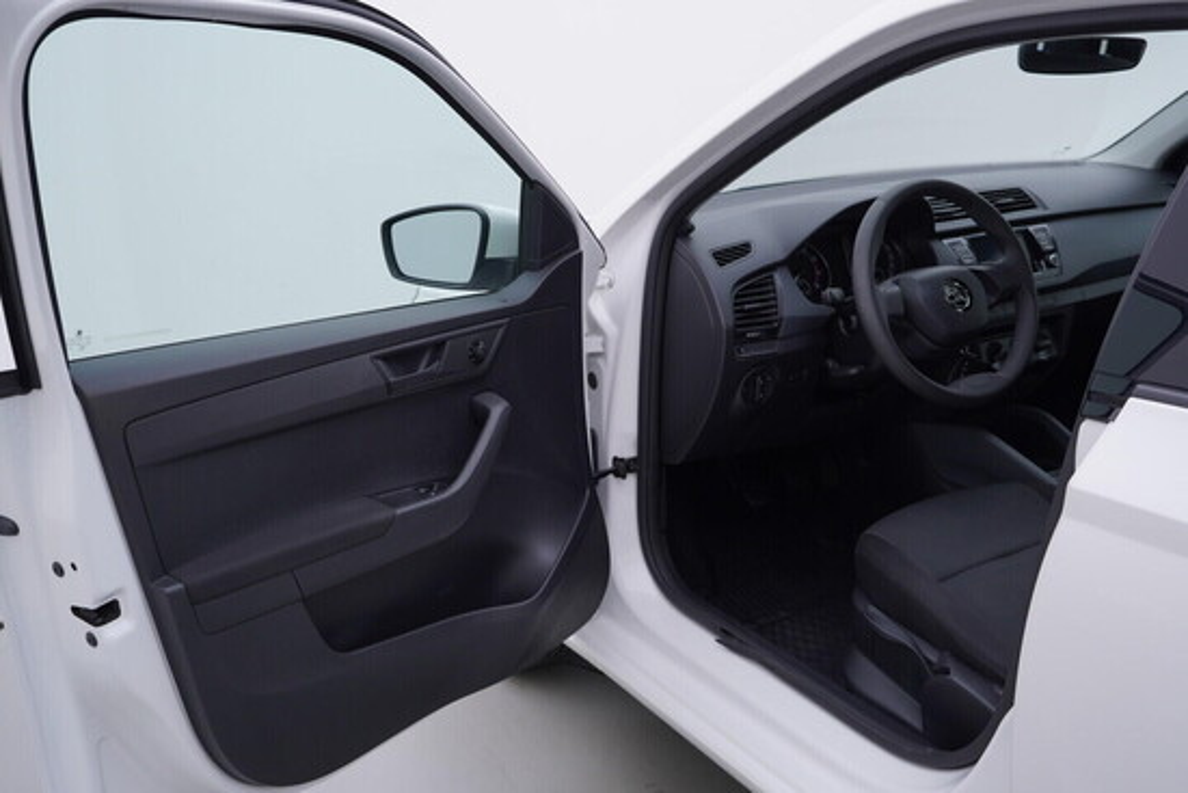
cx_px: 594
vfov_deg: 36.9
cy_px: 396
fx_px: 1188
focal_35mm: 36
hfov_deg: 53.1
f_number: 4
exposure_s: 1/60
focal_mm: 24
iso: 125
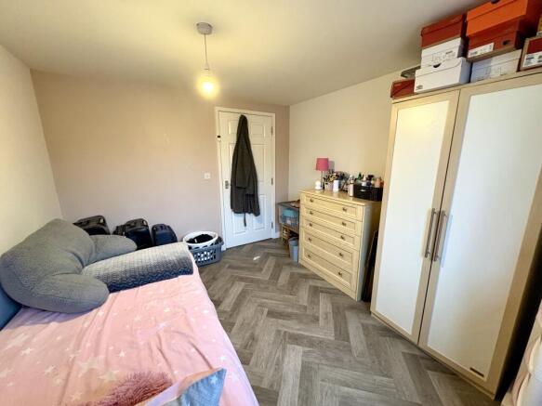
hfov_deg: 102.1
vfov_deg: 85.7
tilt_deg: -11.6
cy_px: 203
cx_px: 271
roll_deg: +1.1
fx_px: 219
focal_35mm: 14
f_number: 2.2
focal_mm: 2.22
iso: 400
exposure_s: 1/50
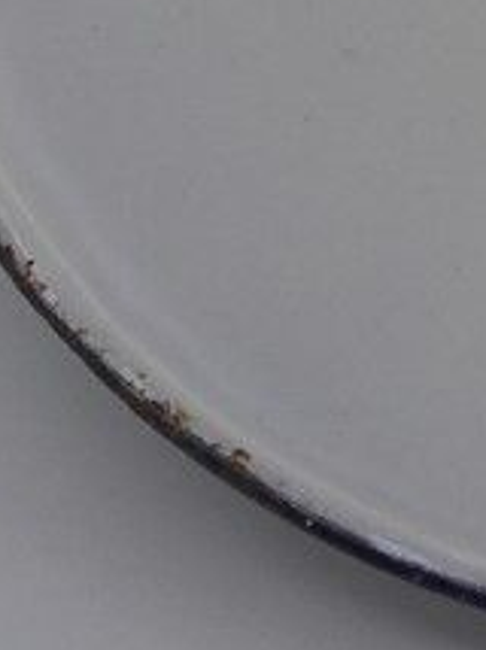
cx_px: 770
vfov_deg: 13.2
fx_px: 2682
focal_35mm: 143
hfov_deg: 10.0
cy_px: -237
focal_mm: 6.1
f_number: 4
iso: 100
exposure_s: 1/640
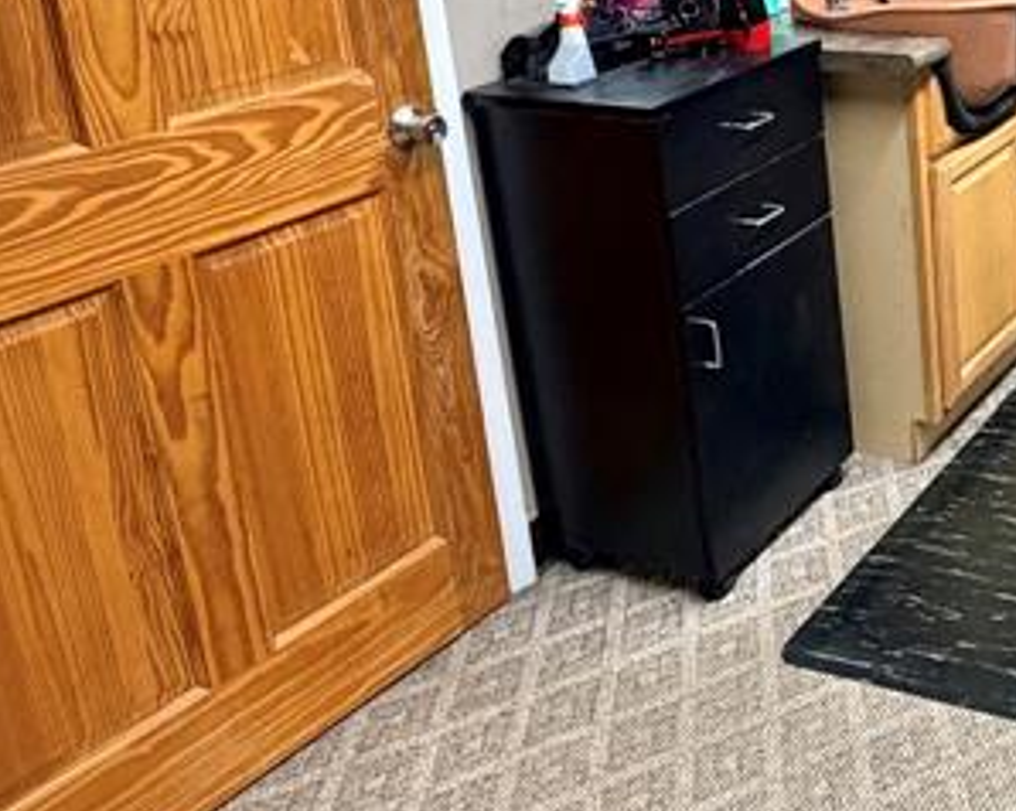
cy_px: 85
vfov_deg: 30.7
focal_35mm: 47
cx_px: 1030
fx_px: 1412
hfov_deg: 35.5
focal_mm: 2.22
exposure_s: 1/60
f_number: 2.2
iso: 320
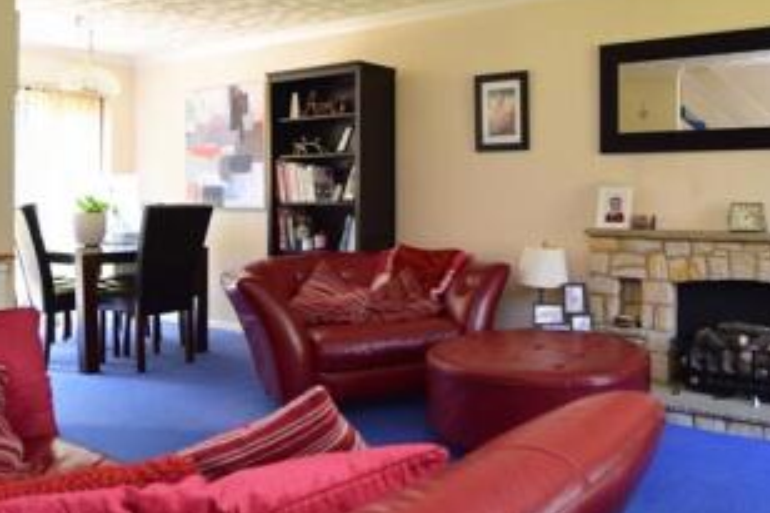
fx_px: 684
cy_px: 196
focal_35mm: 32
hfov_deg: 58.0
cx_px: 485
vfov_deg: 40.8
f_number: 5
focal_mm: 10
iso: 250
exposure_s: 1/25
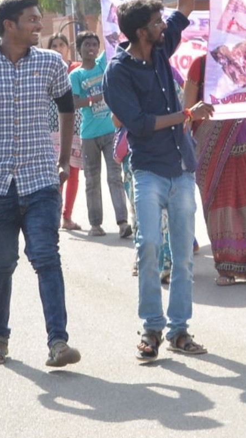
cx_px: 533
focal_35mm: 179
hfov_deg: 6.5
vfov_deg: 12.0
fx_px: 2076
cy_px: 56
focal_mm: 40
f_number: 9
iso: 400
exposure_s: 1/125
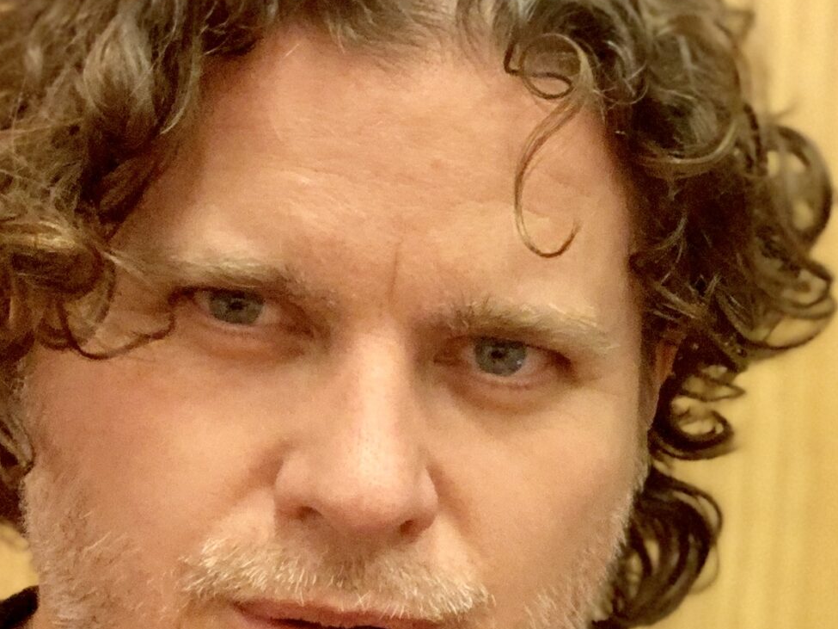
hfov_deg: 22.6
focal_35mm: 84
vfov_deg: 17.6
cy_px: 373
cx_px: 784
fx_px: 2033
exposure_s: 1/50
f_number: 2.2
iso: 250
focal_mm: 2.87
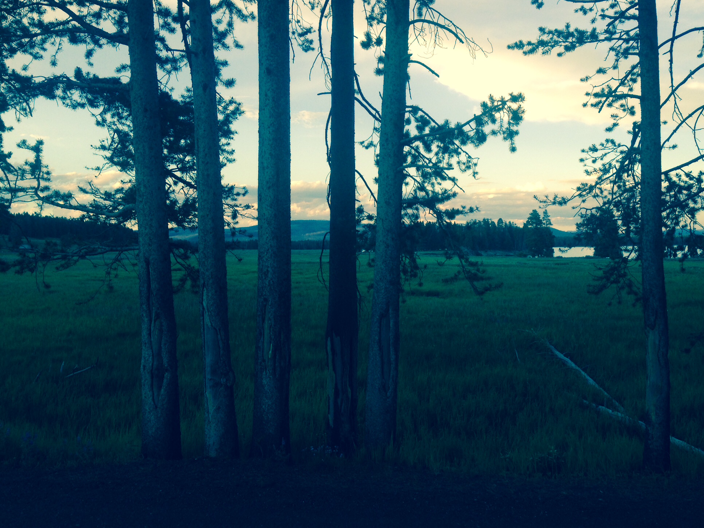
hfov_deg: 52.6
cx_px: 373
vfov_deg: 40.7
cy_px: 259
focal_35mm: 35
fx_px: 712
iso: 50
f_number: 2.4
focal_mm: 4.12
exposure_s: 1/199
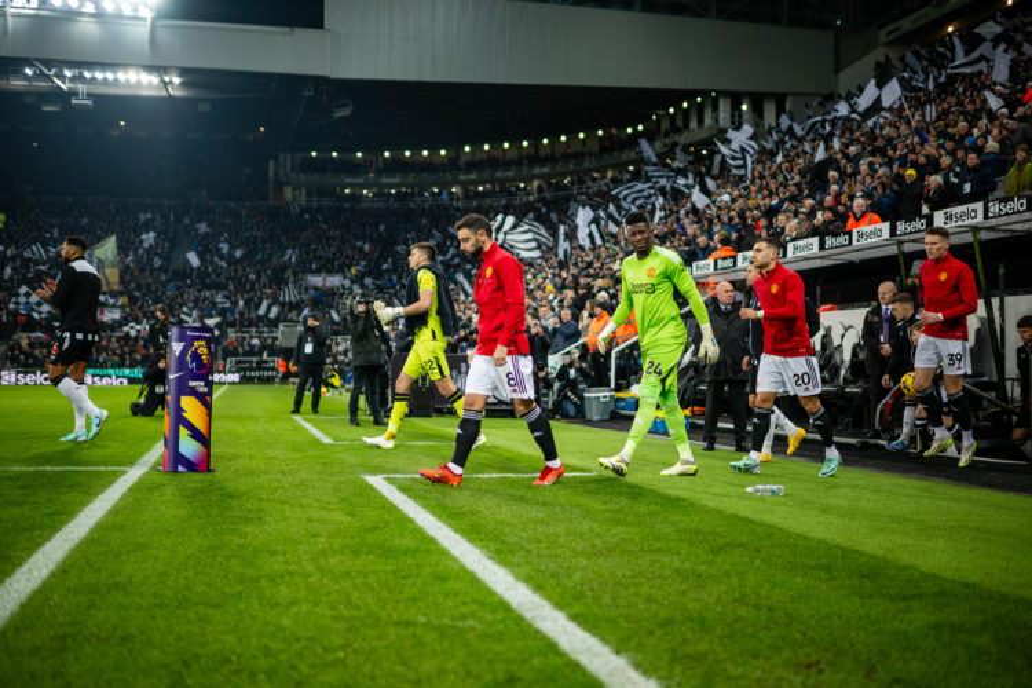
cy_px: 344
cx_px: 516
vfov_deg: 37.9
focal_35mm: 35
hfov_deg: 54.4
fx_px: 1003
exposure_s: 1/800
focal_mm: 35
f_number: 1.4
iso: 450
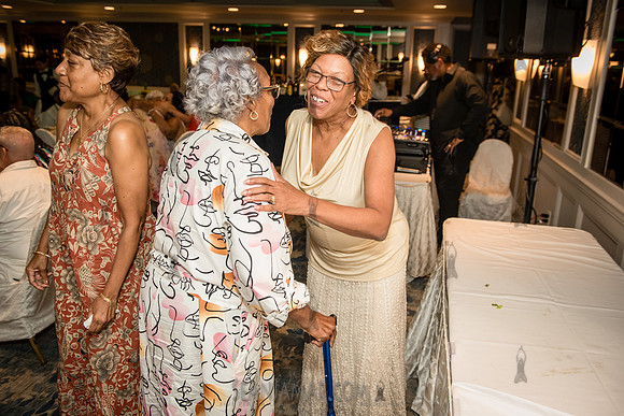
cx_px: 312
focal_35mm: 31
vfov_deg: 42.3
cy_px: 208
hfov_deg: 60.3
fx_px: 537
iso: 1600
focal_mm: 31
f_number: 3.5
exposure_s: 1/160
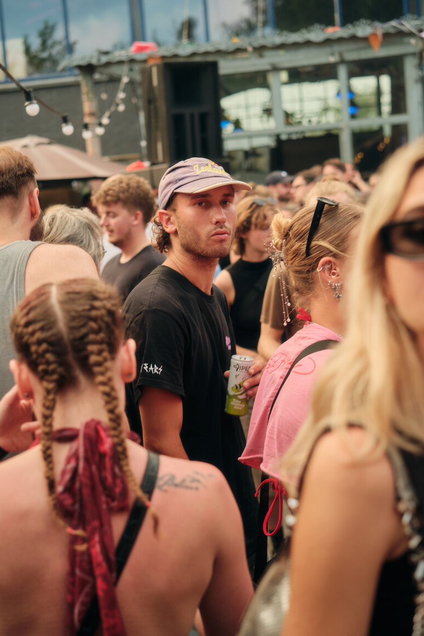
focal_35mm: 52
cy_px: 307
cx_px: 219
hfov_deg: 26.0
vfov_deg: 38.2
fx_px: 919
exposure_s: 1/180
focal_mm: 33
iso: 640
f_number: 2.2
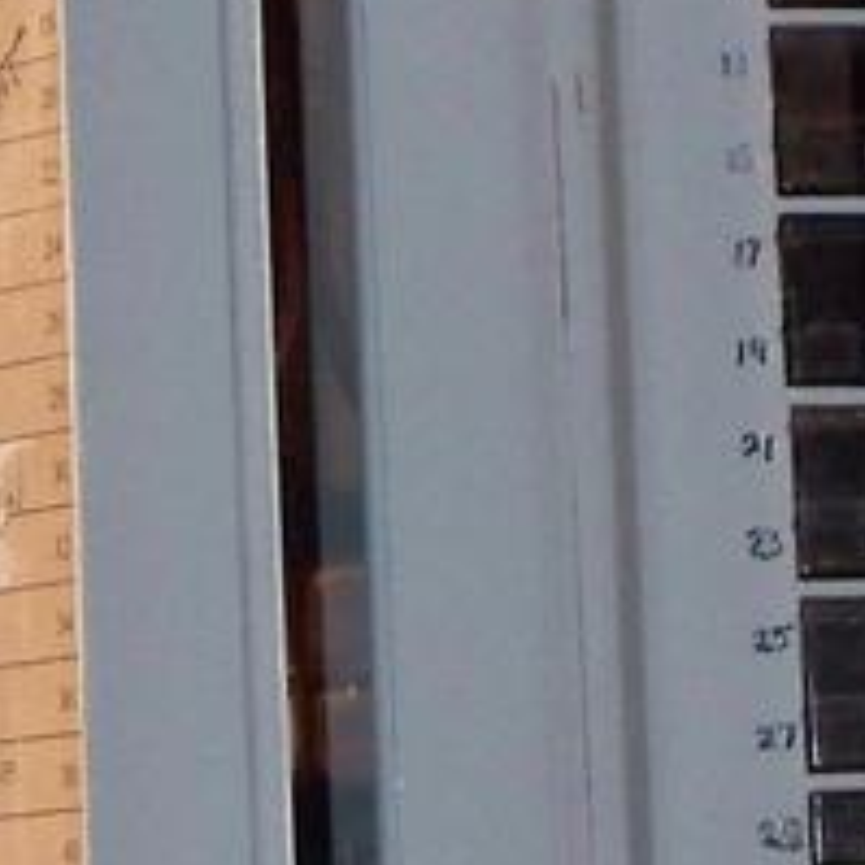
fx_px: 6926
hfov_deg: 7.1
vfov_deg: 7.1
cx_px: 196
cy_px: -100
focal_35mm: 245
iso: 200
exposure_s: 1/30
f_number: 2.8
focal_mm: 7.54
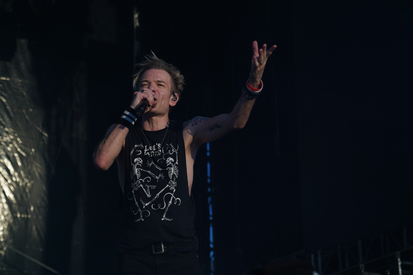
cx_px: 206
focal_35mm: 105
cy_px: 138
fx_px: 1204
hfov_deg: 19.5
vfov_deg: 13.0
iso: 100
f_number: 7.1
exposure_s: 1/400
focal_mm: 105
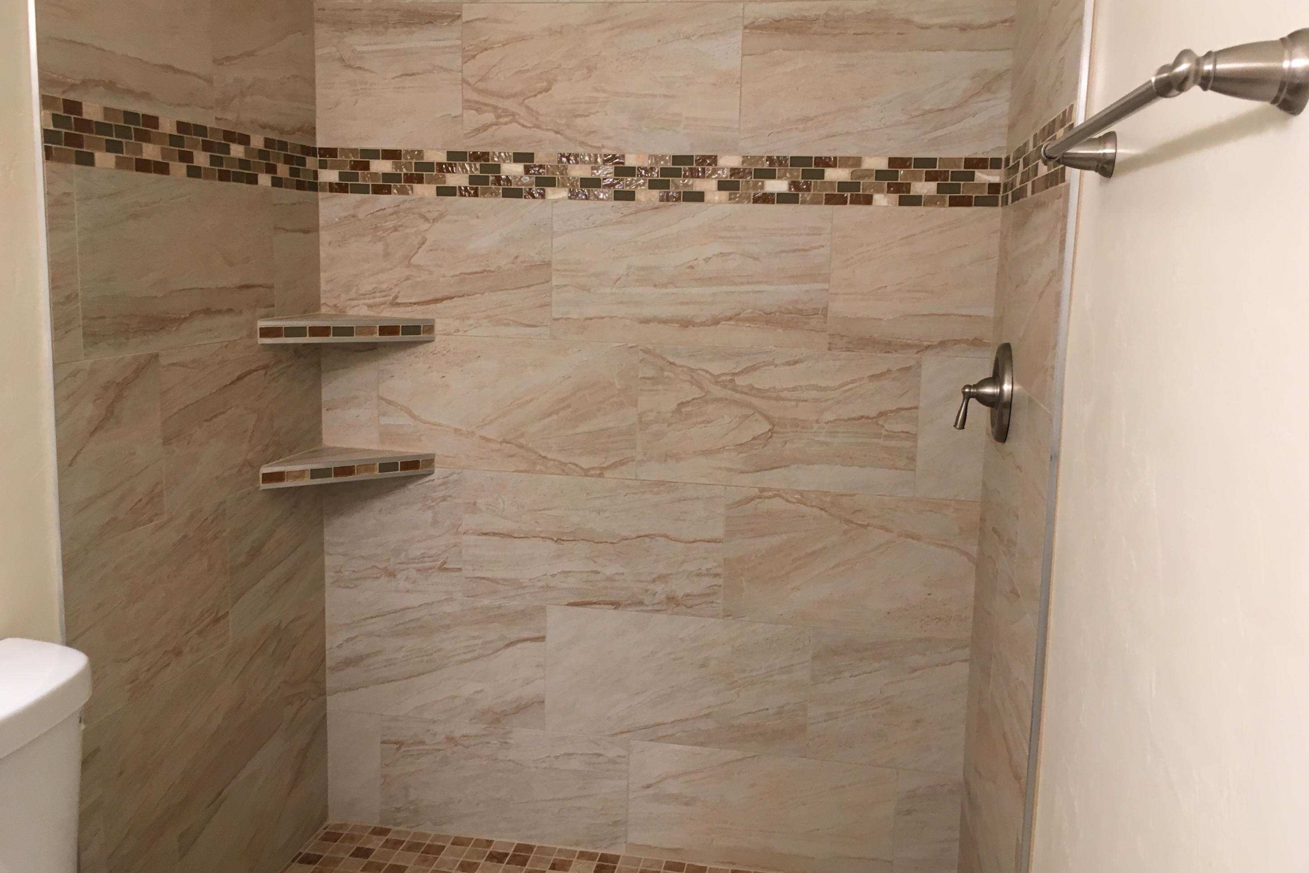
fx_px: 1127
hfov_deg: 60.3
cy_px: 425
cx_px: 669
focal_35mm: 31
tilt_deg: -8.7
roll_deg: -0.7
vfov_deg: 42.3
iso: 64
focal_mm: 4.15
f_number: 2.2
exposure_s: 1/30
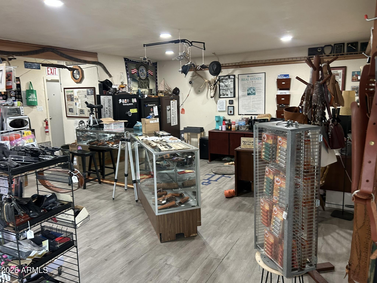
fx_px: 283
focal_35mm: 26
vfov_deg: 53.1
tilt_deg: -9.3
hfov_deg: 67.3
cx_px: 188
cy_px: 142
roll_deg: +1.0
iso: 250
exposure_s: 1/60
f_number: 1.5
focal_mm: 5.7
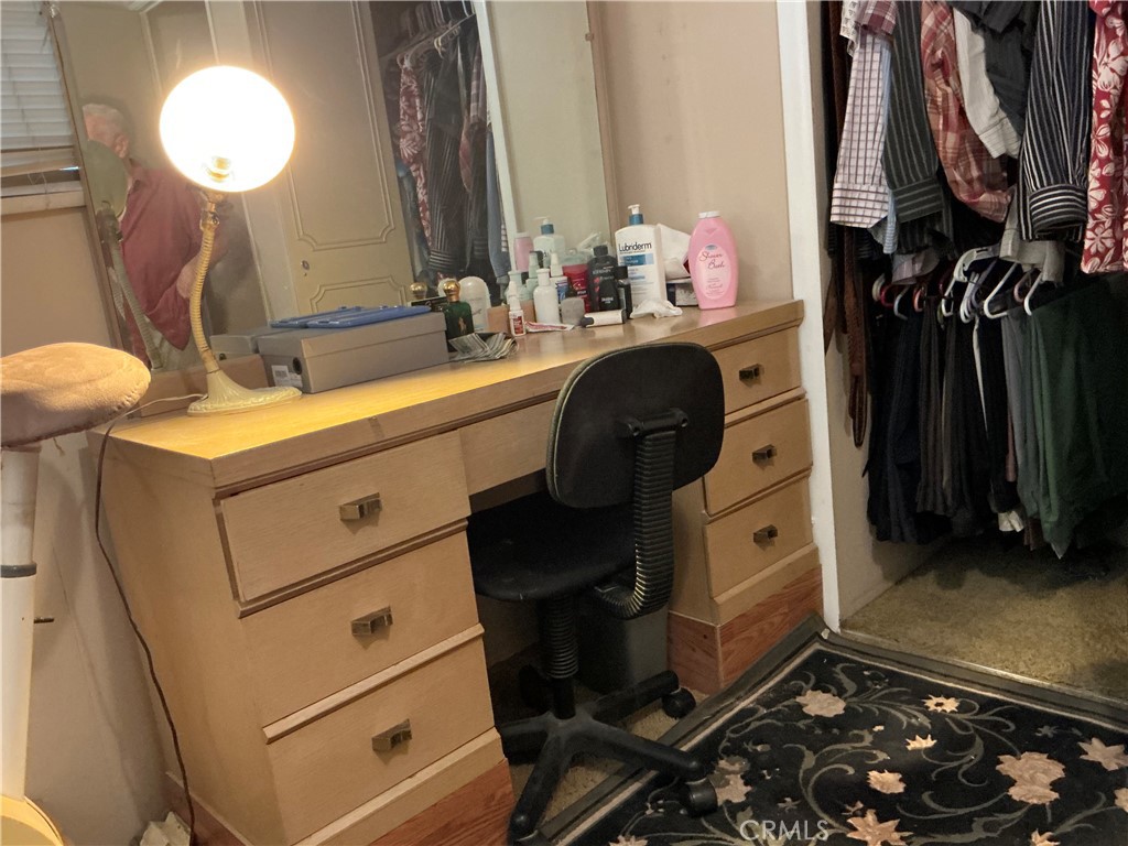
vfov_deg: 49.7
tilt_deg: -11.9
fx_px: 912
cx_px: 564
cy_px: 423
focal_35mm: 28
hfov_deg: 63.4
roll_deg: +7.5
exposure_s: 1/30
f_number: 1.8
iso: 400
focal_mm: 3
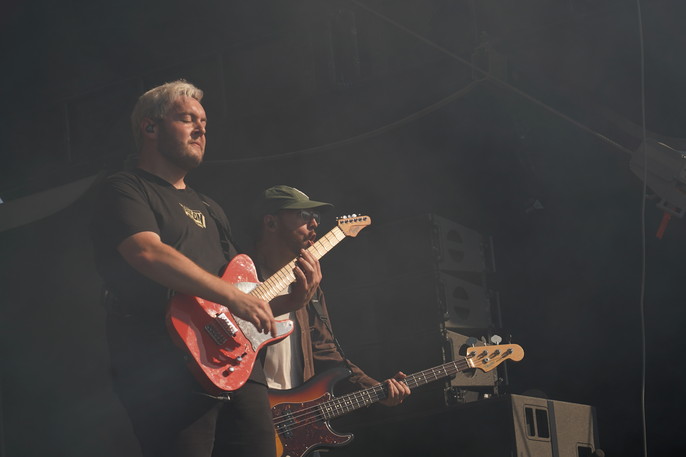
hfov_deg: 15.1
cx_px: 310
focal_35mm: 136
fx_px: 2591
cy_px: 252
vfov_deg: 10.1
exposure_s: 1/500
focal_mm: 105
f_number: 8
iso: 100
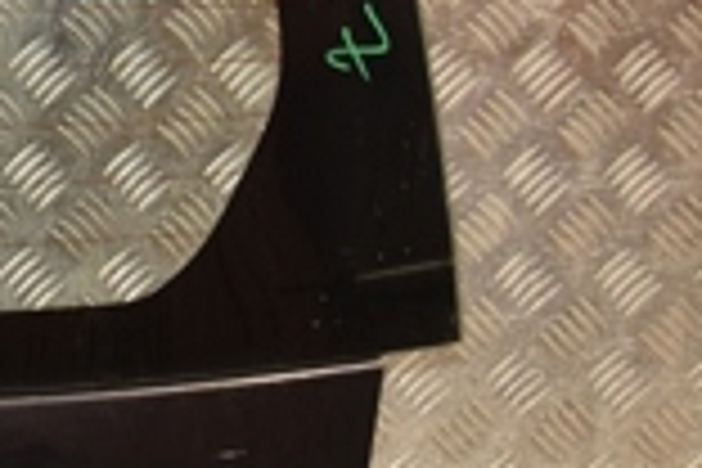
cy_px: 180
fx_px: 2886
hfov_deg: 12.5
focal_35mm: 148
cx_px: -603
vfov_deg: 9.3
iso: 800
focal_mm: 24
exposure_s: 1/200
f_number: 5
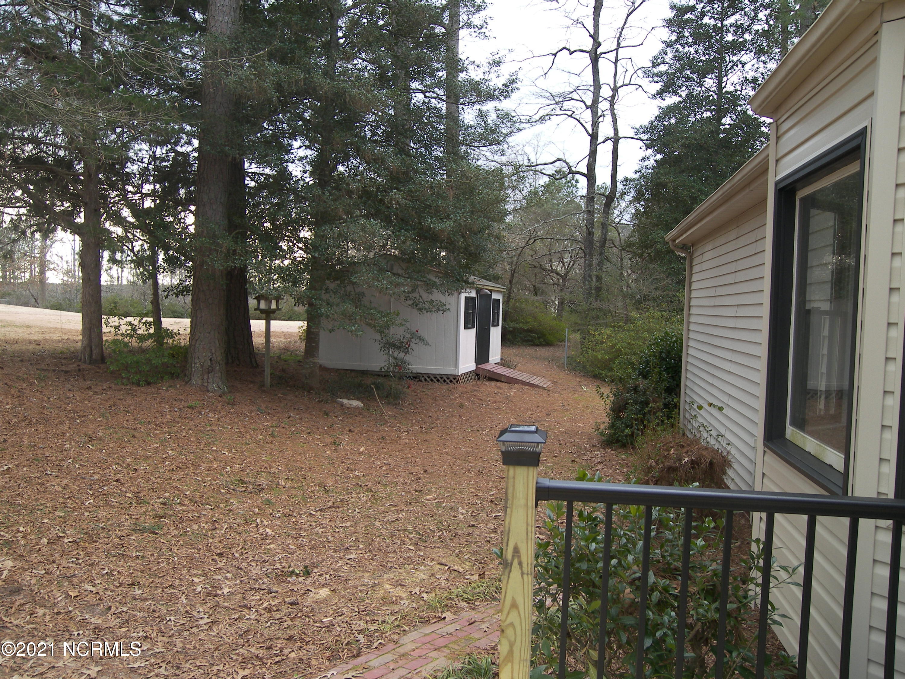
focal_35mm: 30
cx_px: 452
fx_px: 784
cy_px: 340
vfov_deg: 46.8
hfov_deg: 60.0
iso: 50
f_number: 3.2
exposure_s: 1/80
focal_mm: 6.3
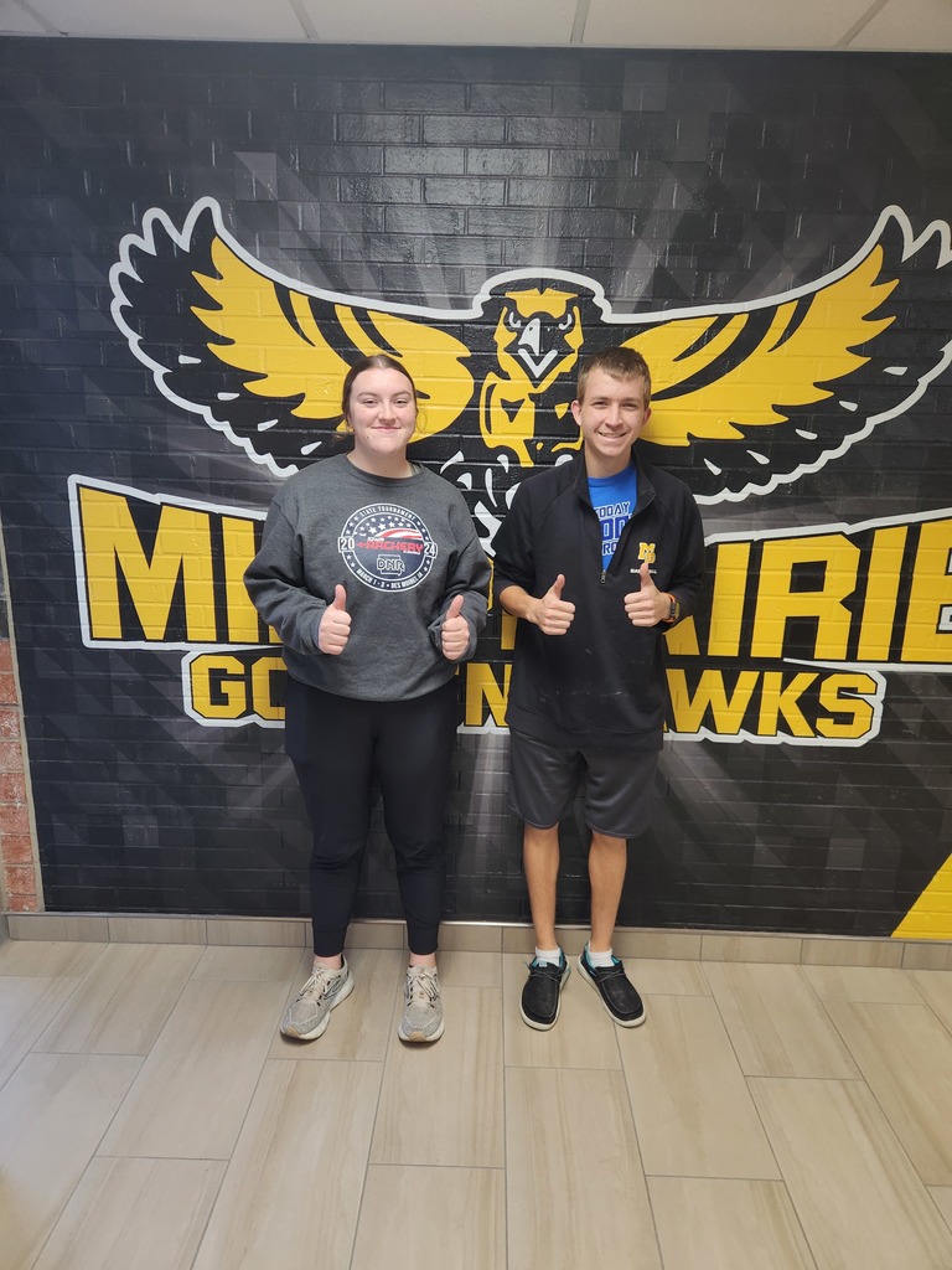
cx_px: 476
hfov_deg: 58.9
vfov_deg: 73.9
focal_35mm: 23
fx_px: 843
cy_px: 635
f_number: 1.8
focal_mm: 5.4
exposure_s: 1/120
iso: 160
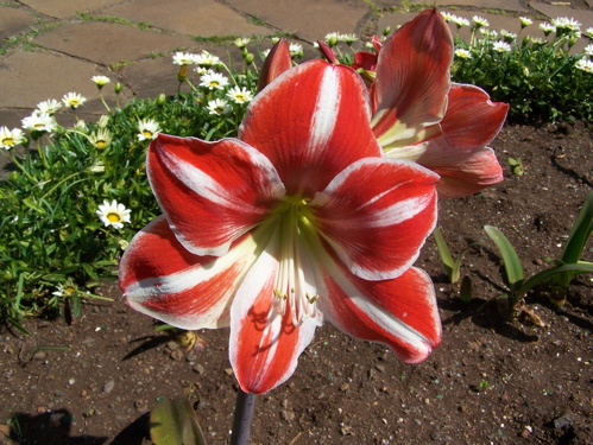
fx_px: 651
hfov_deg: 48.9
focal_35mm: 38
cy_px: 222
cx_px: 296
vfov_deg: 37.8
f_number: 5.6
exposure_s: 1/500
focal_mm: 6.3
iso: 80
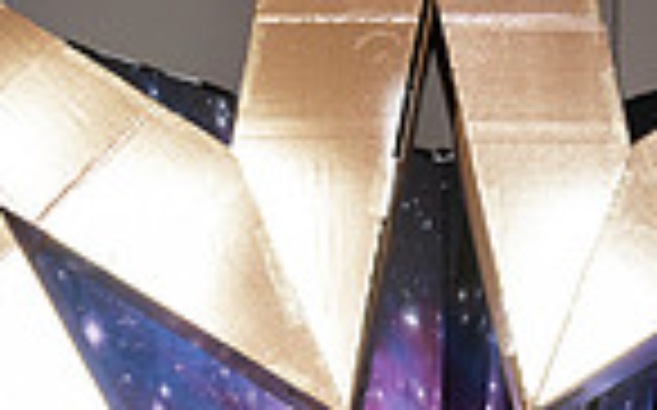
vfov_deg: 11.6
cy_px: 960
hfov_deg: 21.7
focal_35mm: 94
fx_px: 1682
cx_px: 554
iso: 320
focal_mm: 30
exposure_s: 1/160
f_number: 9
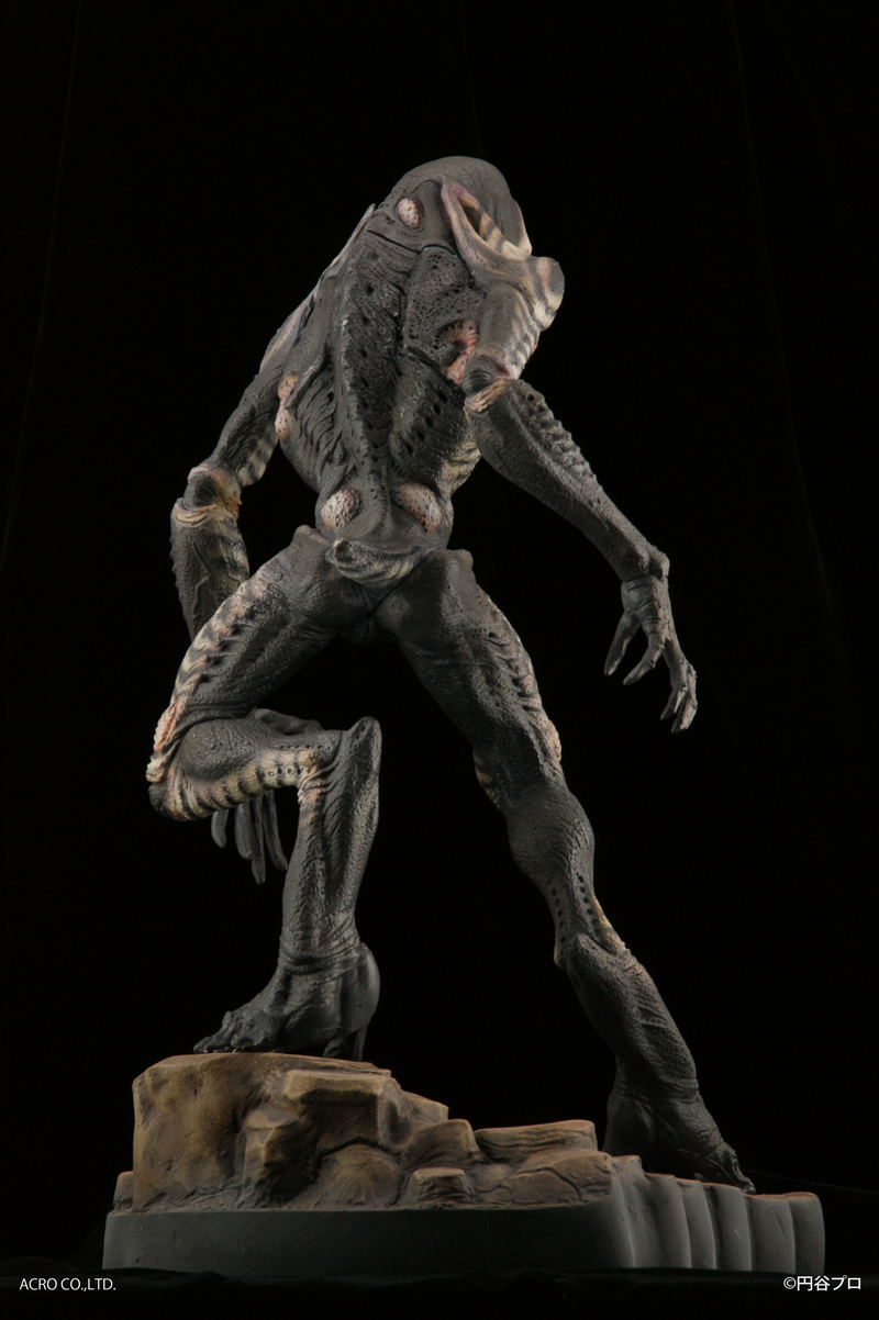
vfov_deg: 10.6
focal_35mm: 195
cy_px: 660
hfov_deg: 7.0
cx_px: 440
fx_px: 7150
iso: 400
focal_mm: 130
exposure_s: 1/4
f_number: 16
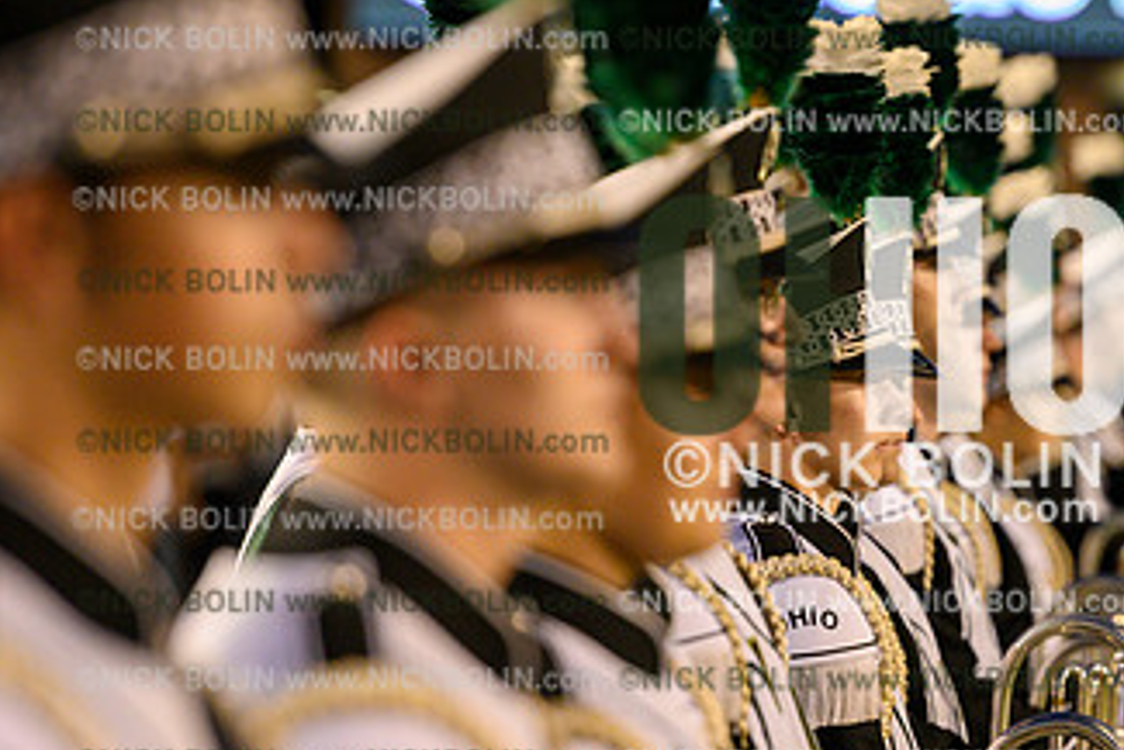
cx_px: 882
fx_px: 10589
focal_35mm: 339
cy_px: 361
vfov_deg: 4.1
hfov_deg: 6.1
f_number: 4
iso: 2500
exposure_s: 1/250
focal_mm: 190
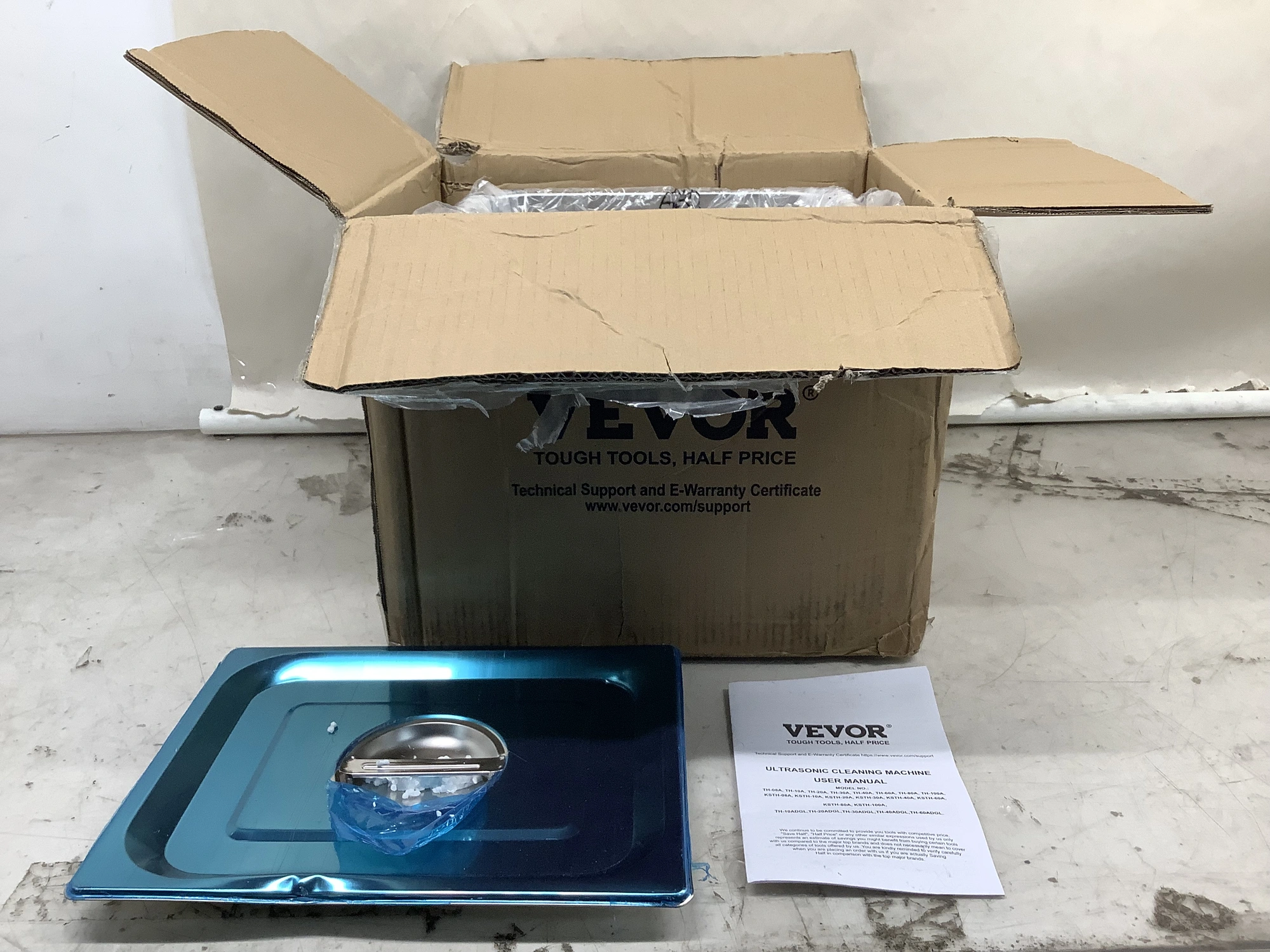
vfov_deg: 45.4
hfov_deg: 58.4
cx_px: 635
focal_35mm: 31
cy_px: 476
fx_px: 1137
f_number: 2.4
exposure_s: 1/120
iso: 80
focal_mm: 3.3
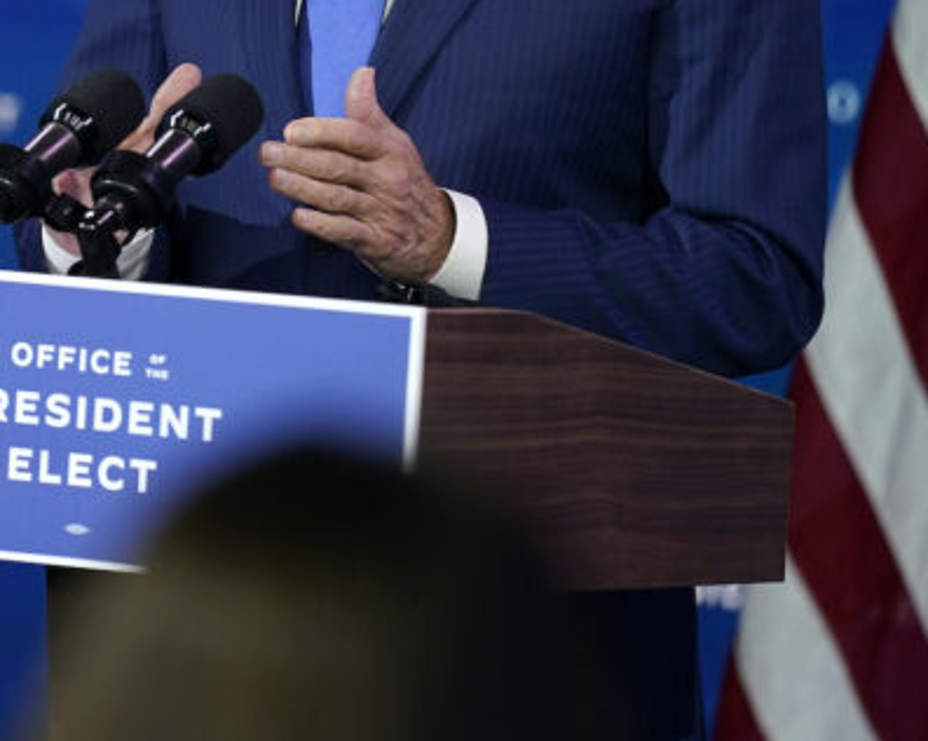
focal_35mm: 486
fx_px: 13335
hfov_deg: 4.0
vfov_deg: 3.2
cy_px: -29
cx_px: -80
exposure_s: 1/250
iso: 640
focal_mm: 200
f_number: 2.8
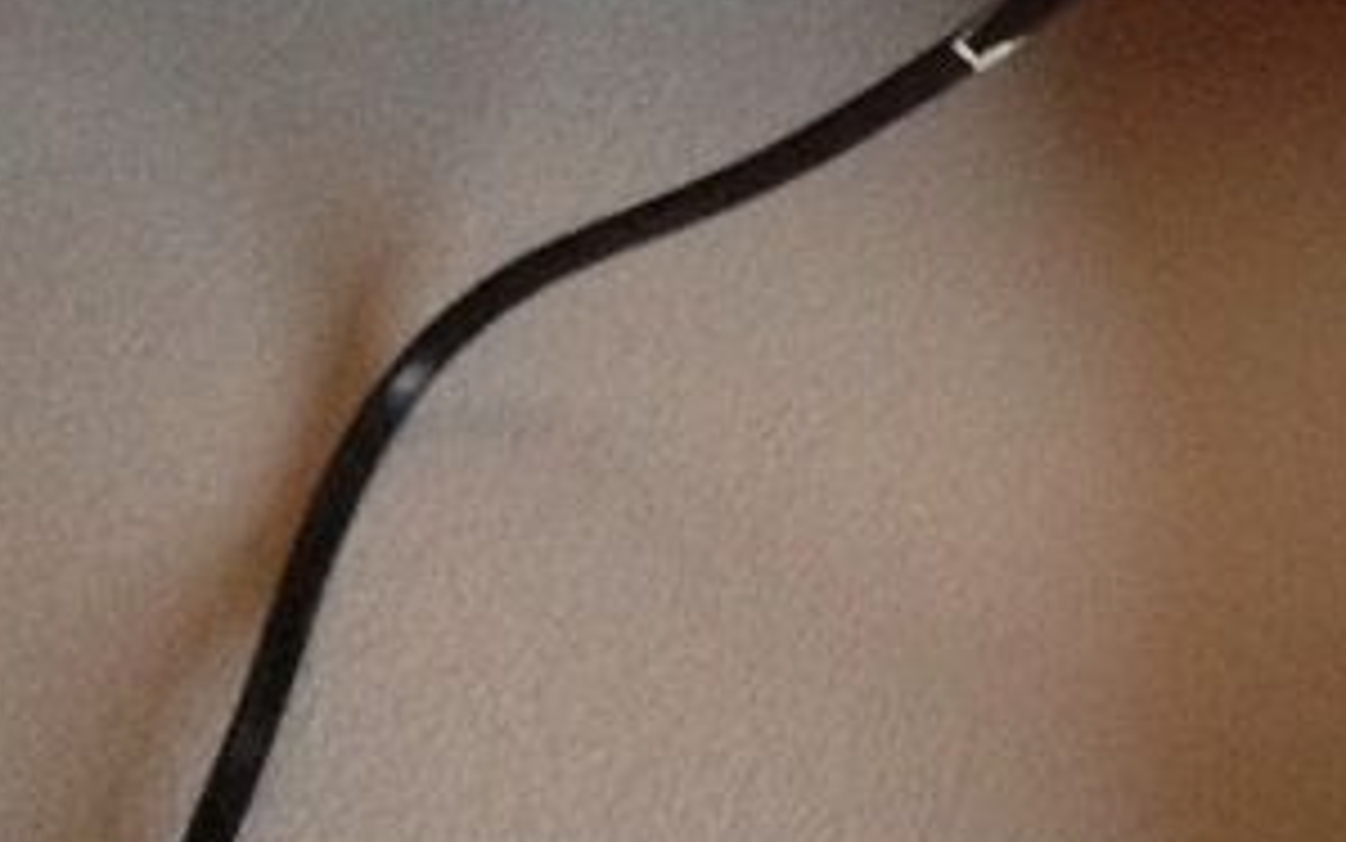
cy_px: -299
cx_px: 2035
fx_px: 4550
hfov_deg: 15.5
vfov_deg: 10.3
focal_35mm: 124
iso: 640
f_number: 2.4
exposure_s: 1/15
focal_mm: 4.28
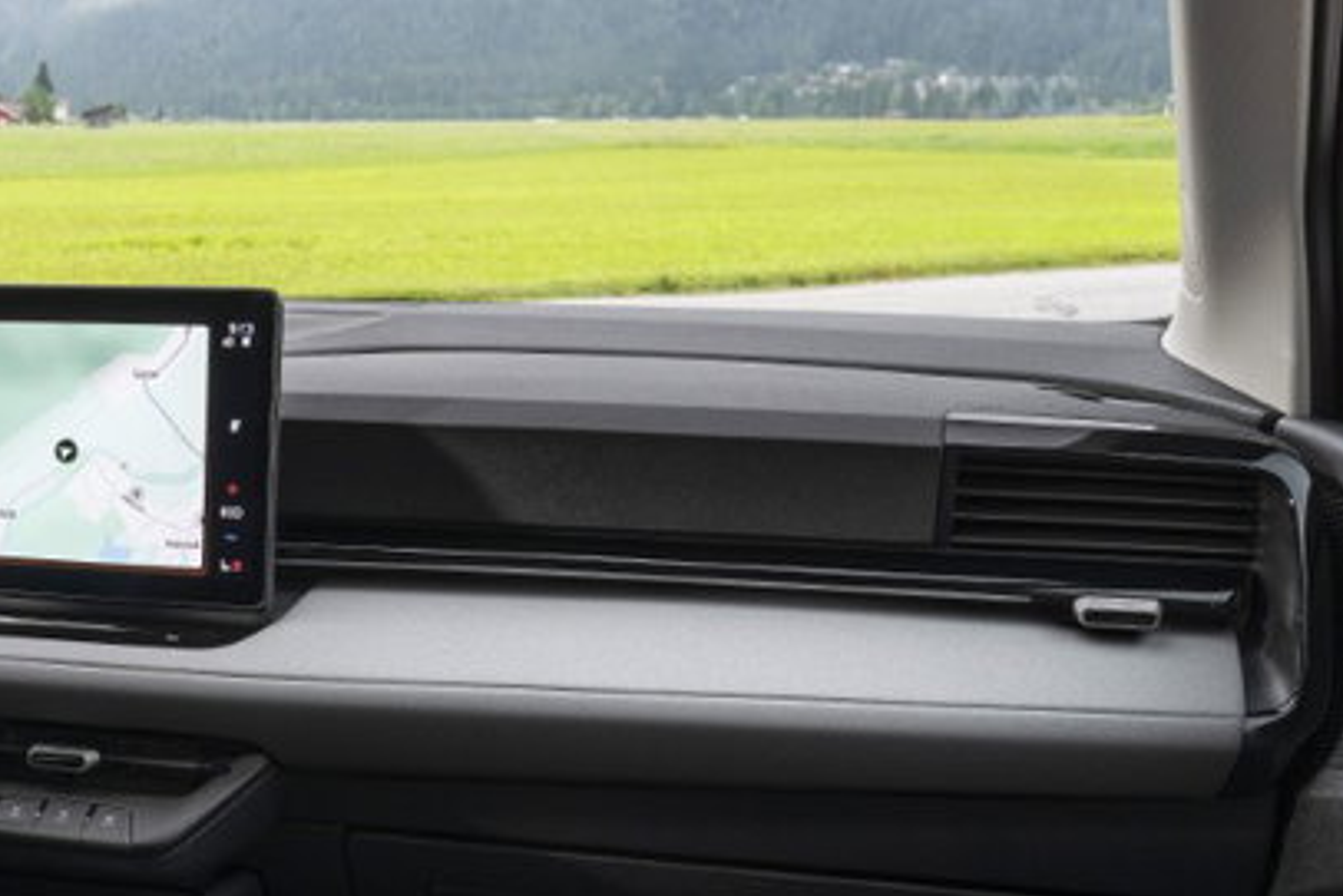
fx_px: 2276
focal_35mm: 61
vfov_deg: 22.1
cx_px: 33
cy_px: 684
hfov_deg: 30.8
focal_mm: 29.5
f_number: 11
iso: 100
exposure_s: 1/6
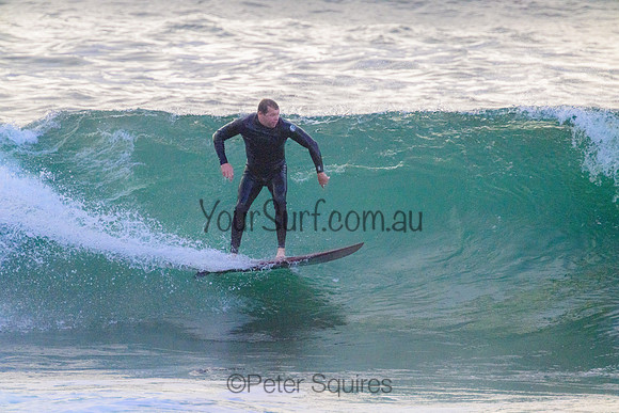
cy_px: 206
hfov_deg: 2.6
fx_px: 13758
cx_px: 310
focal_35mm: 800
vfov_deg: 1.7
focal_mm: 800
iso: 3600
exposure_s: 1/2000
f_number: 11
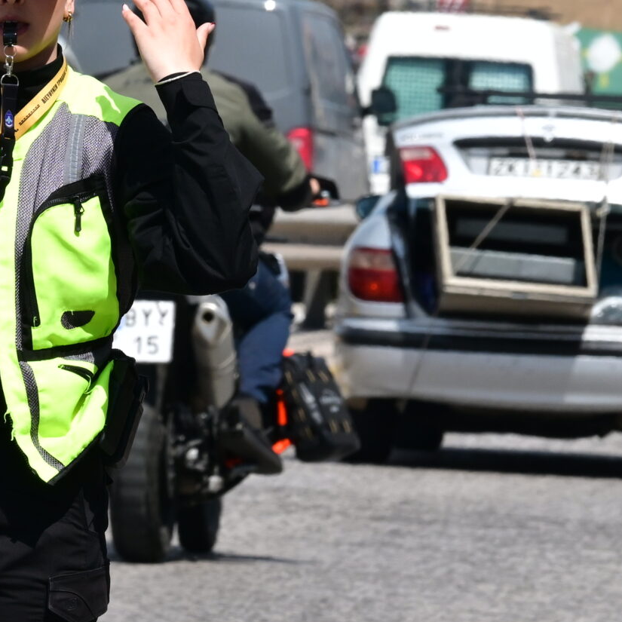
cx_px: -115
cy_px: 46
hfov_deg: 2.2
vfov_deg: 2.2
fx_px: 16080
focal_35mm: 791
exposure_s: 1/400
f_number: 13
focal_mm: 200
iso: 320
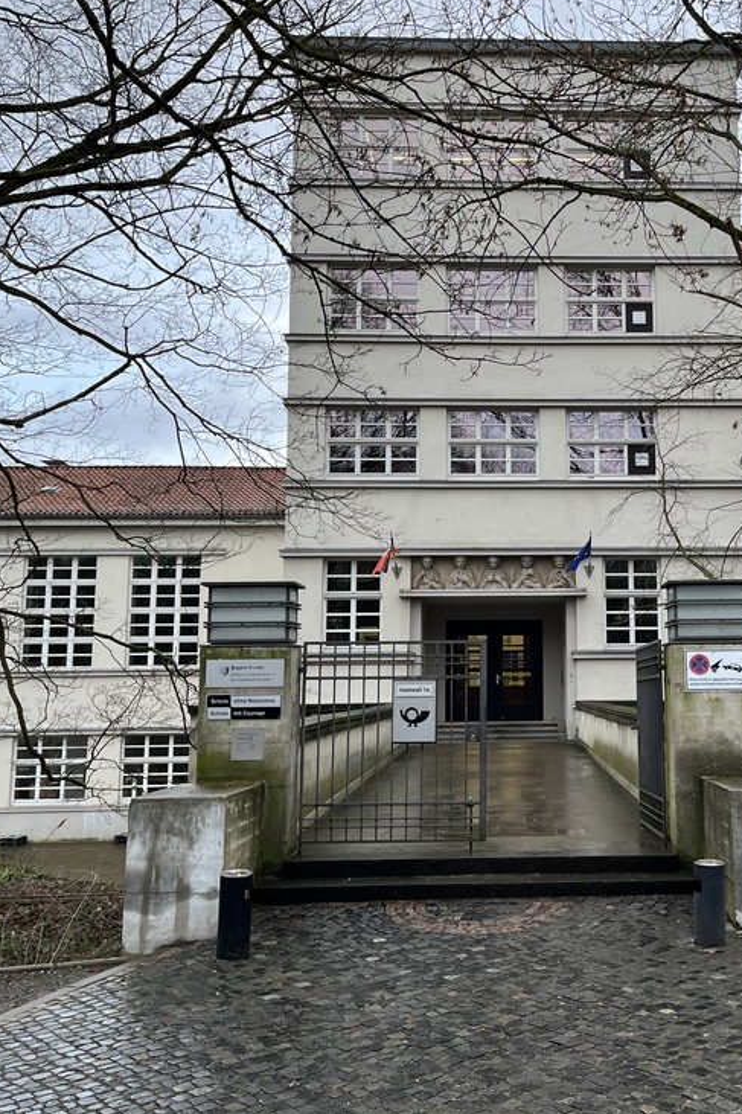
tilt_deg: +7.7
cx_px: 552
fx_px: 1144
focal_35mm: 37
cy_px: 547
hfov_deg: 35.2
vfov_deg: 51.9
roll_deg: +0.6
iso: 50
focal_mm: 5.1
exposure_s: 1/122
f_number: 1.6
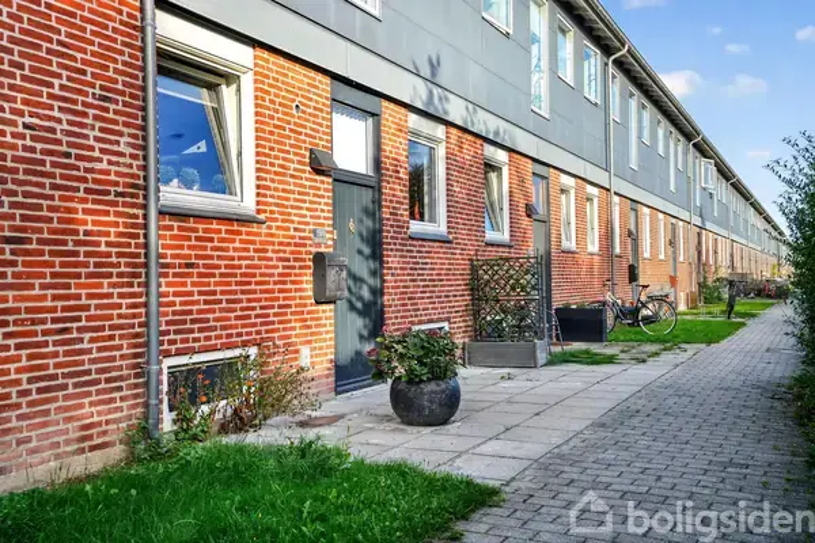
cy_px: 272
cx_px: 408
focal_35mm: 35
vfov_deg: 37.9
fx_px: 792
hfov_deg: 54.4
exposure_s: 1/60
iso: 400
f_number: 8
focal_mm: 35
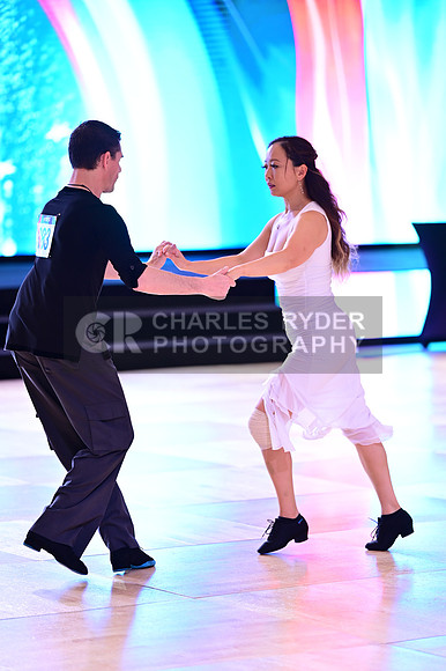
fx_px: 2698
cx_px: 223
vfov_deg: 14.2
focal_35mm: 145
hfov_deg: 9.5
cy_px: 336
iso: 1600
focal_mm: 145
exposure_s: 1/250
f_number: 2.8
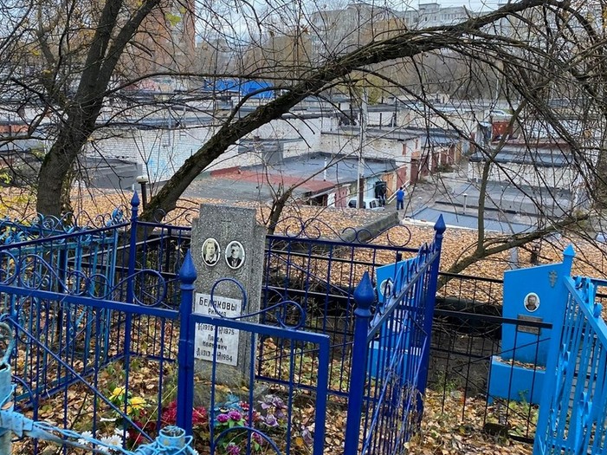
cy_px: 236
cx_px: 222
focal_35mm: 38
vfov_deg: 37.7
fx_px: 666
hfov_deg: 48.5
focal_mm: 4.25
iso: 80
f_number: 1.8
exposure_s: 1/121
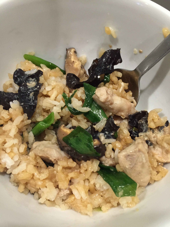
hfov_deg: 48.2
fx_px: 190
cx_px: 85
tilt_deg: -65.1
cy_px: 114
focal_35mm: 29
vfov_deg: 61.7
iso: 250
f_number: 2.2
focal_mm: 4.15
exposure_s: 1/24
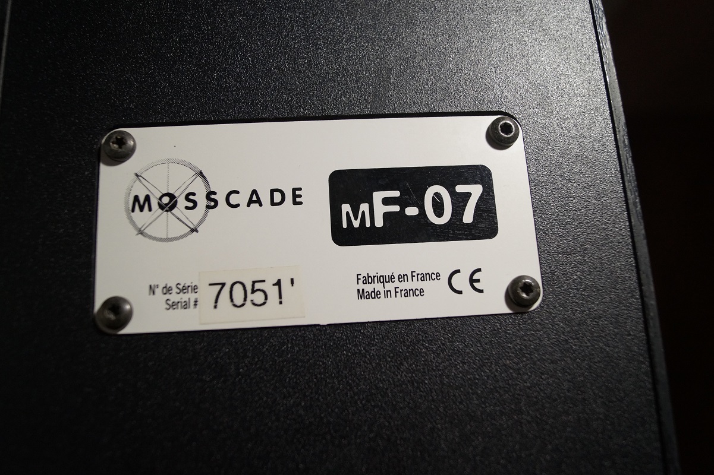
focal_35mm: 30
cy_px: 238
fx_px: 595
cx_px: 357
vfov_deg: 43.6
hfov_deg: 61.9
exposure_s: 1/160
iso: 800
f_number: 4
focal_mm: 20
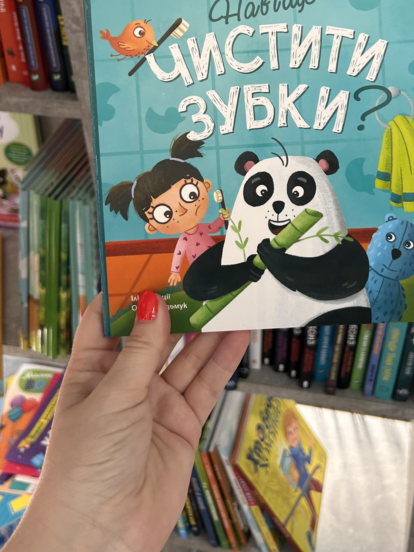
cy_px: 112
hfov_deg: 34.0
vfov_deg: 42.8
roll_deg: +3.5
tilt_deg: -26.1
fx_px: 670
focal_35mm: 42
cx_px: 285
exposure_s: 1/121
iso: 80
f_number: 1.5
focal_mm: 5.7
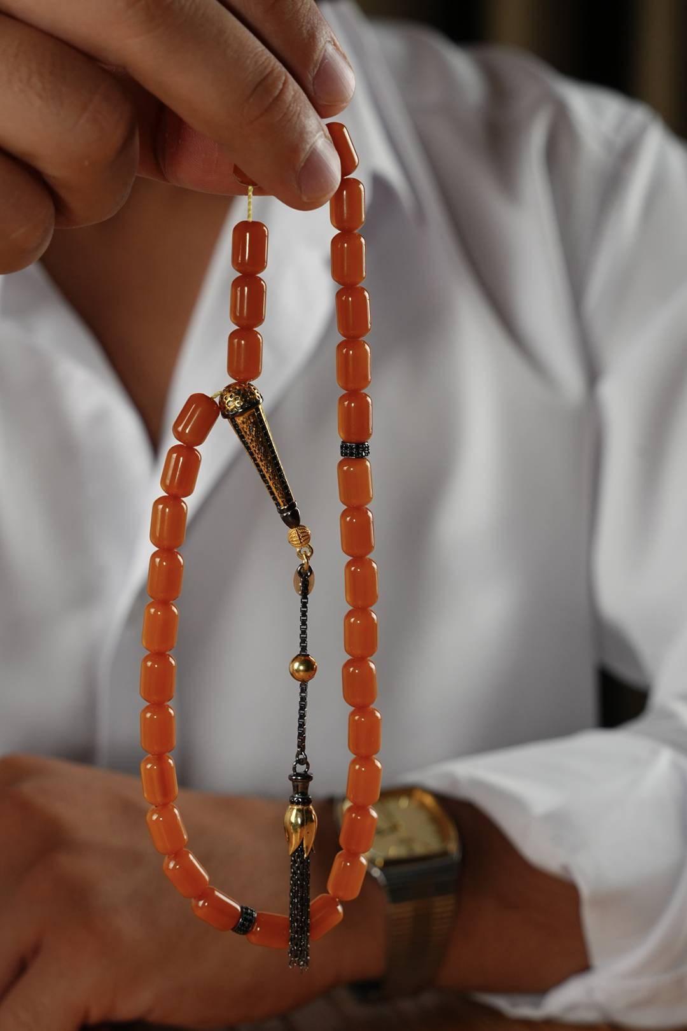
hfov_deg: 21.3
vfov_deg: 31.5
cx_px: 344
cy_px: 516
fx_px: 1826
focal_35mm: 64
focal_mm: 63.8
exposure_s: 1/100
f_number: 8
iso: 800
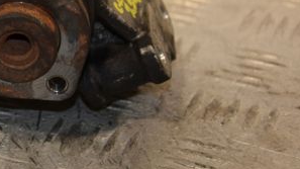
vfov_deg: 6.2
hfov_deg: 10.9
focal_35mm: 196
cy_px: -17
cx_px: 2
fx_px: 1559
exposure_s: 1/200
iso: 800
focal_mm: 58
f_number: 5
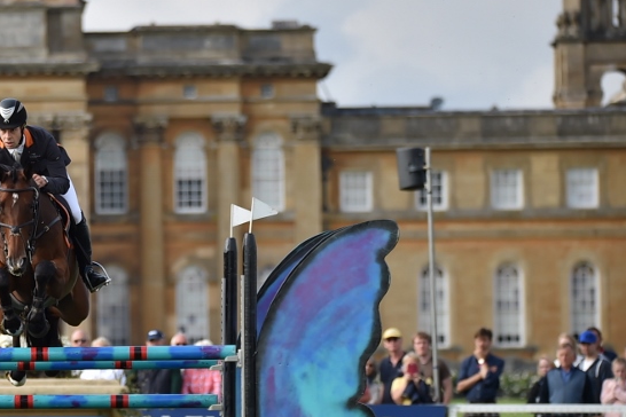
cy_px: 218
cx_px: 47
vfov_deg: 2.7
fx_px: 8798
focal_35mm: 506
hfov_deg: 4.1
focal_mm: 270
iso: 250
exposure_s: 1/800
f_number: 5.6
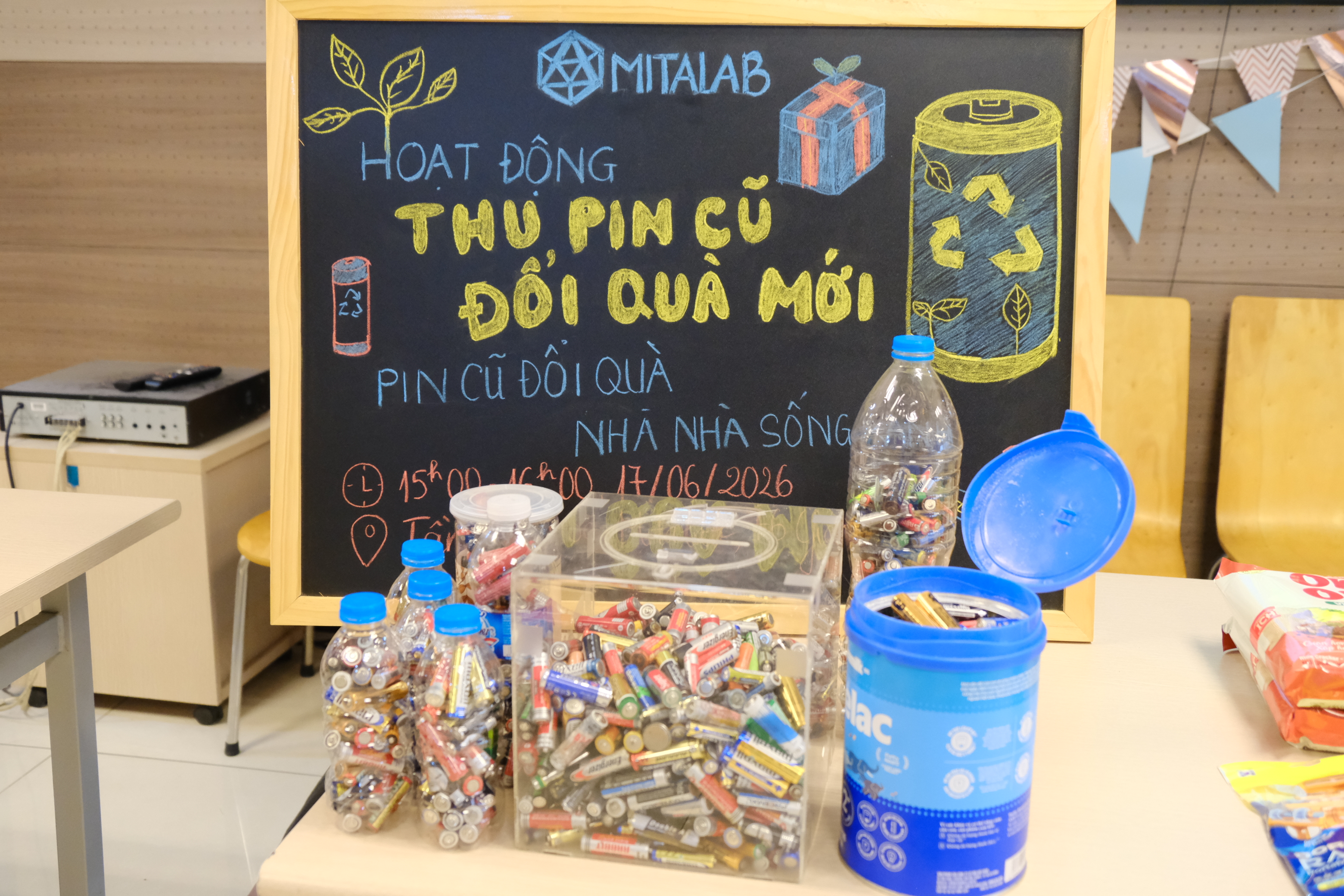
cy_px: 448
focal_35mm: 36
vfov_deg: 36.9
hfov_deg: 53.1
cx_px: 672
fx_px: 1344
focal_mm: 24.3
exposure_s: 1/100
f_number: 4
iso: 5000
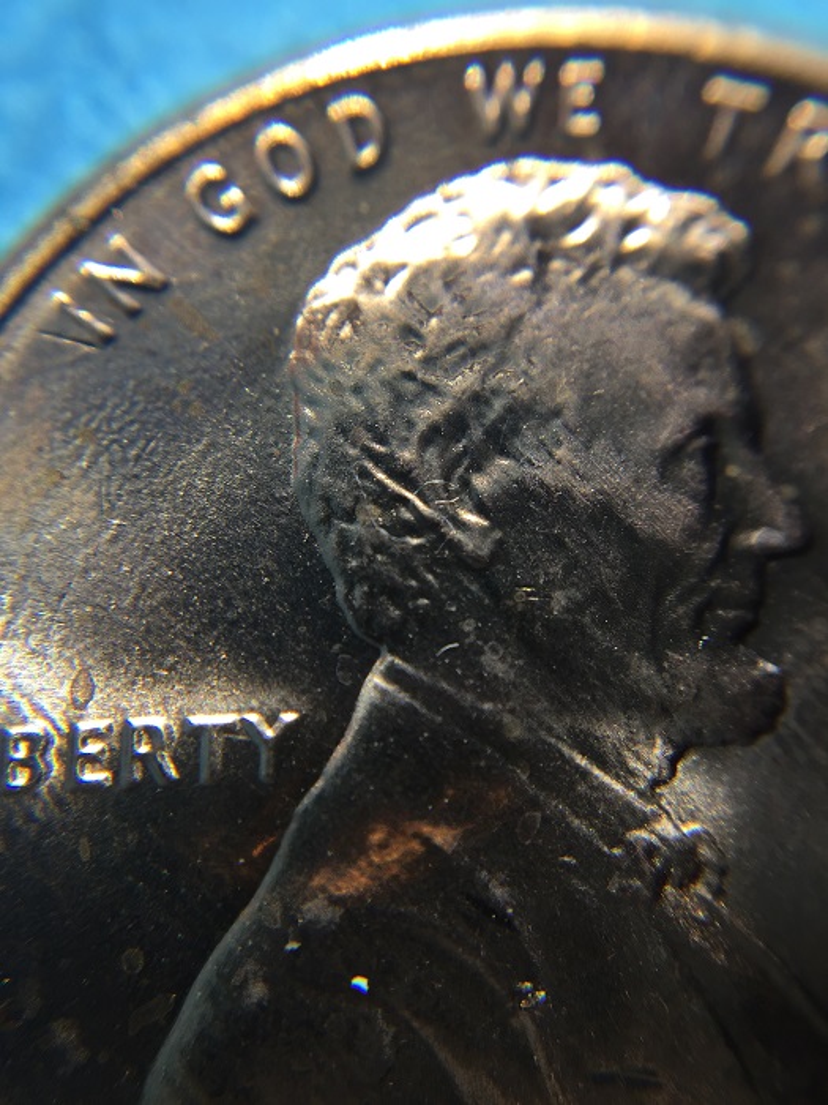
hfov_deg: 48.2
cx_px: 414
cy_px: 552
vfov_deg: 61.7
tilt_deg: -80.6
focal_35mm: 29
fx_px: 925
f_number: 2.2
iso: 32
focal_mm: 4.15
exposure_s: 1/155
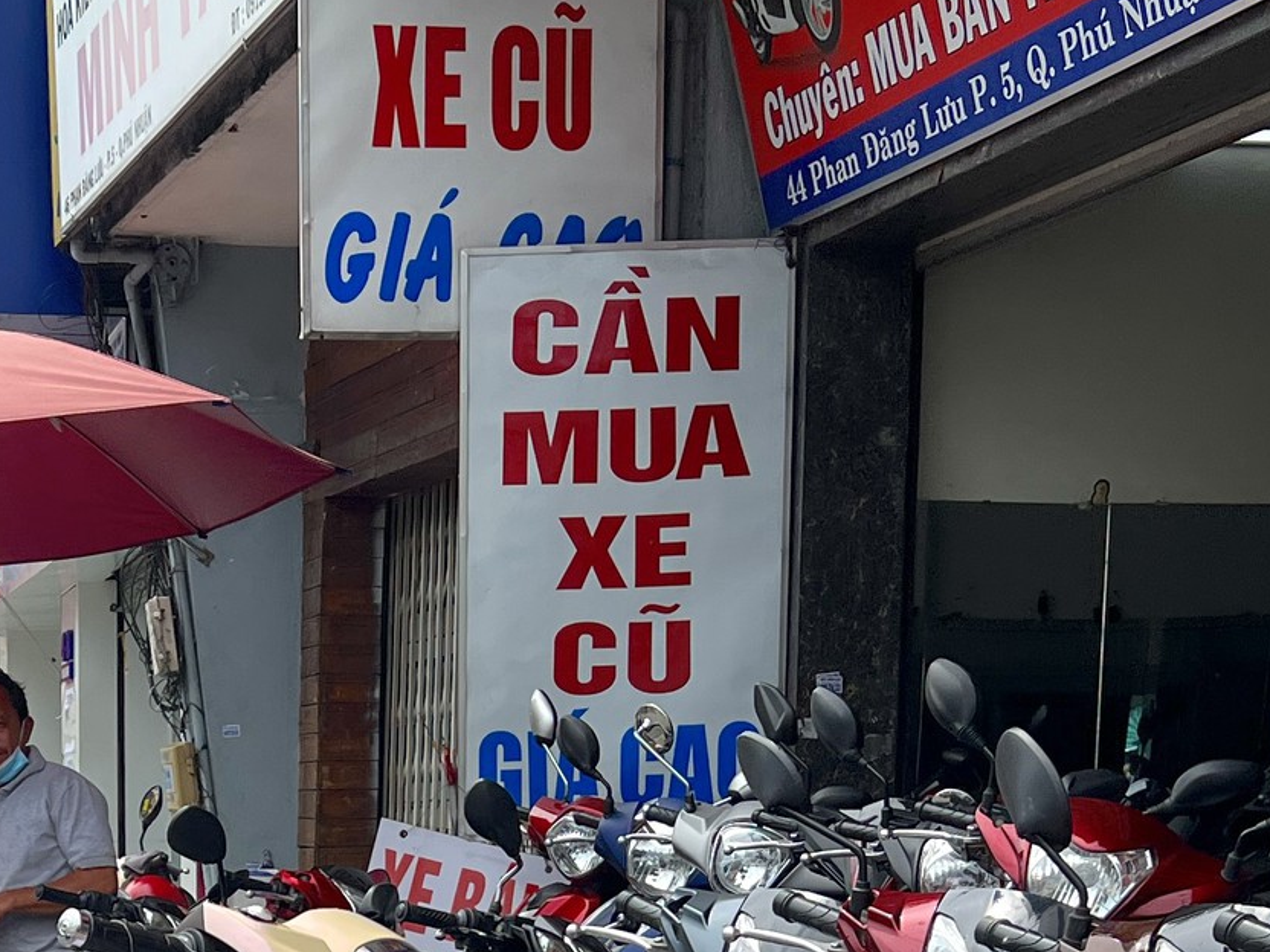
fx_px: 2935
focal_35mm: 80
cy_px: 1298
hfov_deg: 23.8
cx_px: 139
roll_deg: +0.3
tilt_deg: -7.5
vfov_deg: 17.1
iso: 50
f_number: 1.5
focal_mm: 5.7
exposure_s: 1/2353
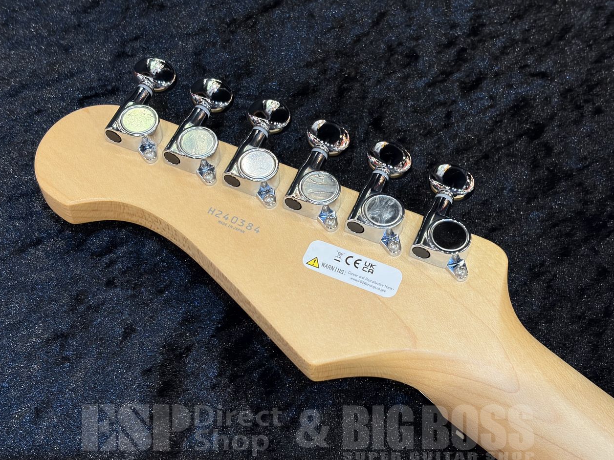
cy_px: 233
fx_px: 940
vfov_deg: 27.5
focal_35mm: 53
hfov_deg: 36.2
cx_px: 308
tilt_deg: -61.1
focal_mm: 5.96
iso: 80
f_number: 1.6
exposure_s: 1/60
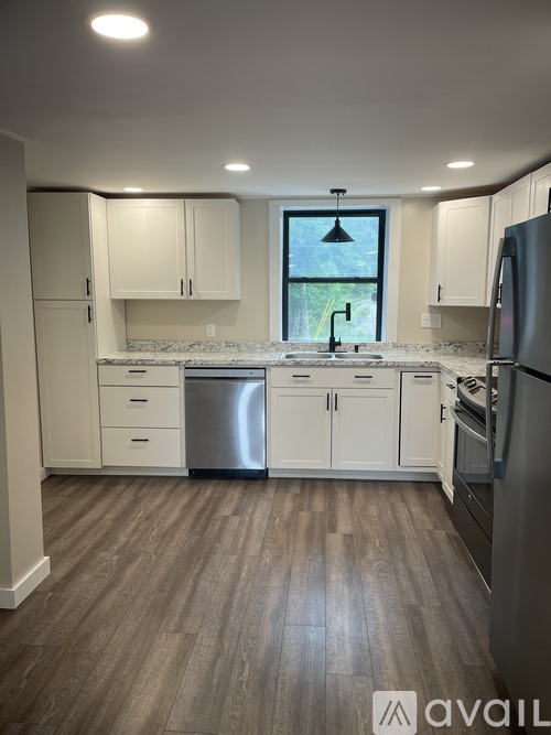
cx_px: 276
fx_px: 552
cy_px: 368
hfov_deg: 53.0
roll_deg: +0.0
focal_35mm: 26
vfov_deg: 67.3
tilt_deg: -5.8
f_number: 1.6
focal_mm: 4.2
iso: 100
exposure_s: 1/120
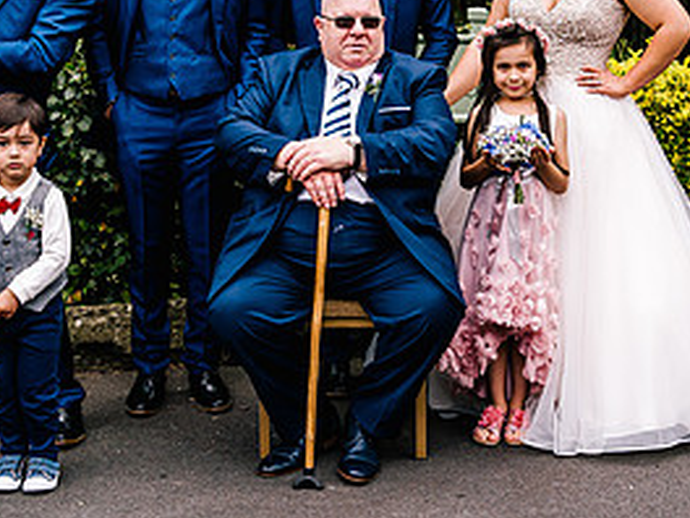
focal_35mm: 74
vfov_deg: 19.8
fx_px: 1475
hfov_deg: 26.2
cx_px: 468
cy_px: 130
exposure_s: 1/500
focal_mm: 35
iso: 160
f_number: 4
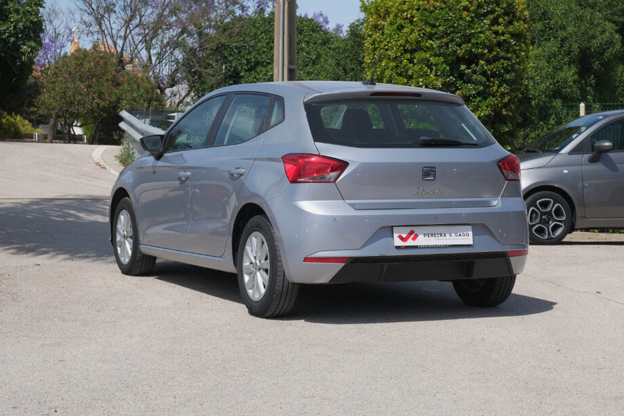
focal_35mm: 76
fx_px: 1317
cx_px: 347
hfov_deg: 26.6
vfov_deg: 17.9
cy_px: 188
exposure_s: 1/320
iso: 160
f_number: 9
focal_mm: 45
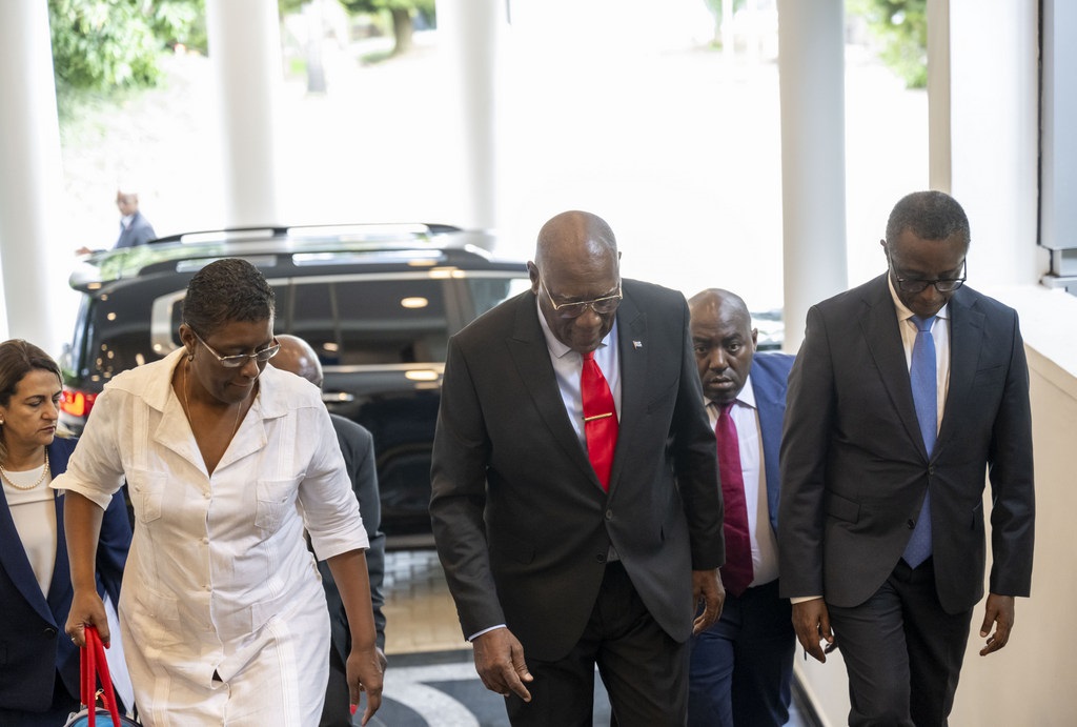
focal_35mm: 72
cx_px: 547
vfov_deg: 19.1
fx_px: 2161
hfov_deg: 28.0
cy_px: 362
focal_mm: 70
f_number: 3.2
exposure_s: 1/200
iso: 2000
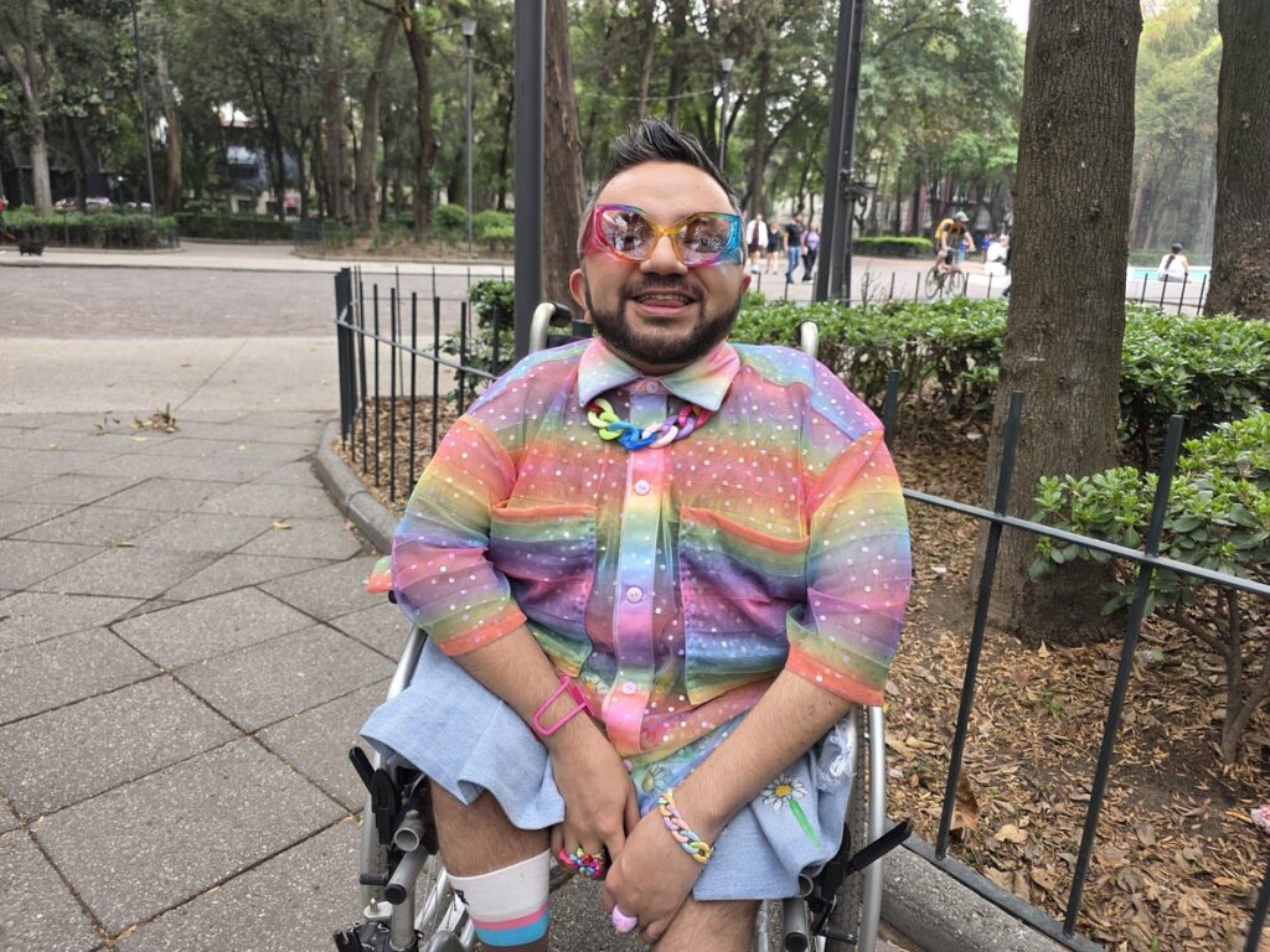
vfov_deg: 58.9
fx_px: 844
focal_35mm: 23
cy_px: 476
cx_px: 635
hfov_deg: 73.9
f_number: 1.7
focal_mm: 6.3
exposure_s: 1/180
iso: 40
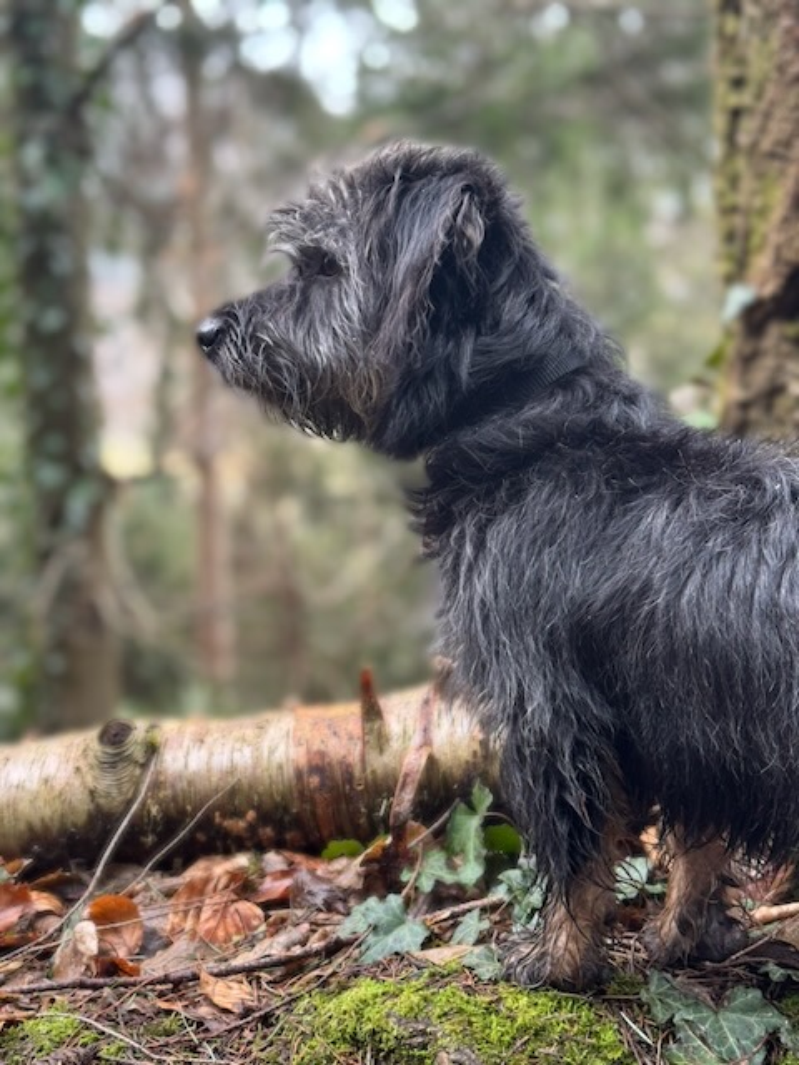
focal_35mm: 48
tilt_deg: -7.8
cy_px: 532
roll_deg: -0.1
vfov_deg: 39.7
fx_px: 1477
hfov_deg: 30.3
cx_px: 400
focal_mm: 6.76
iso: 160
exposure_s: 1/60
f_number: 1.78
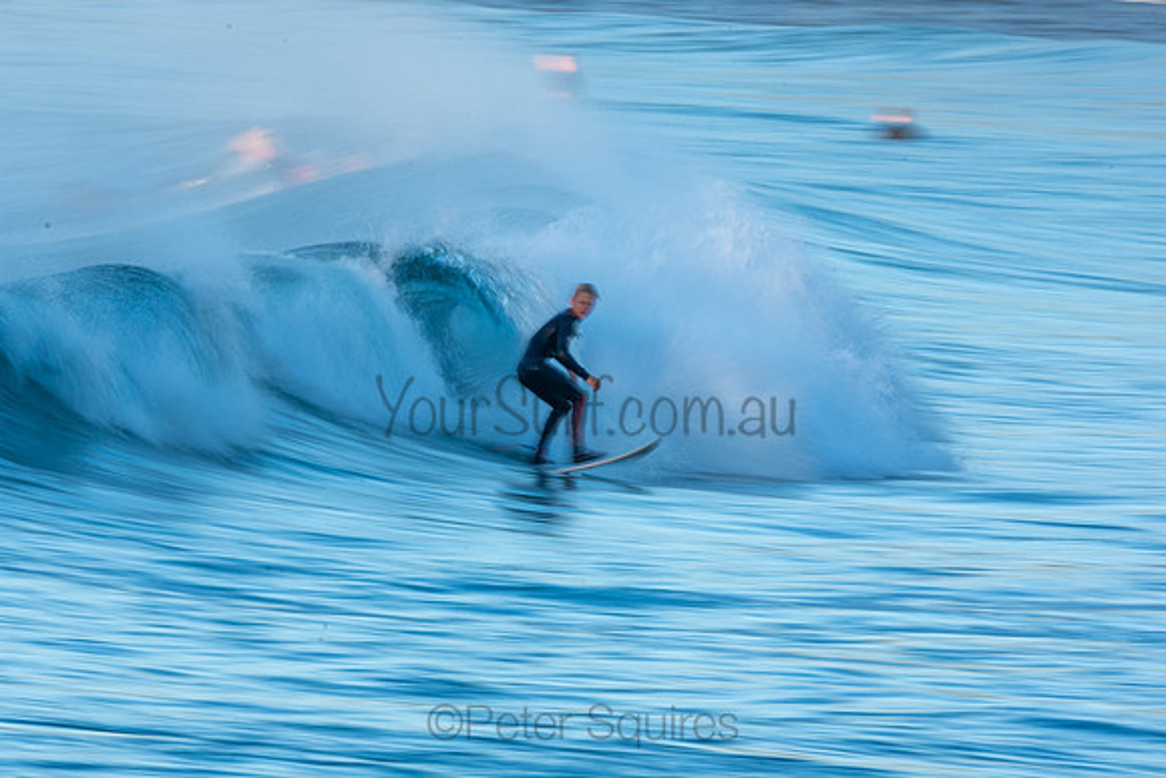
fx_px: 24296
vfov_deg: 1.8
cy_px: 389
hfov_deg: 2.7
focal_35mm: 750
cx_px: 583
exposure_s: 1/20
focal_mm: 500
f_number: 25
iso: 100
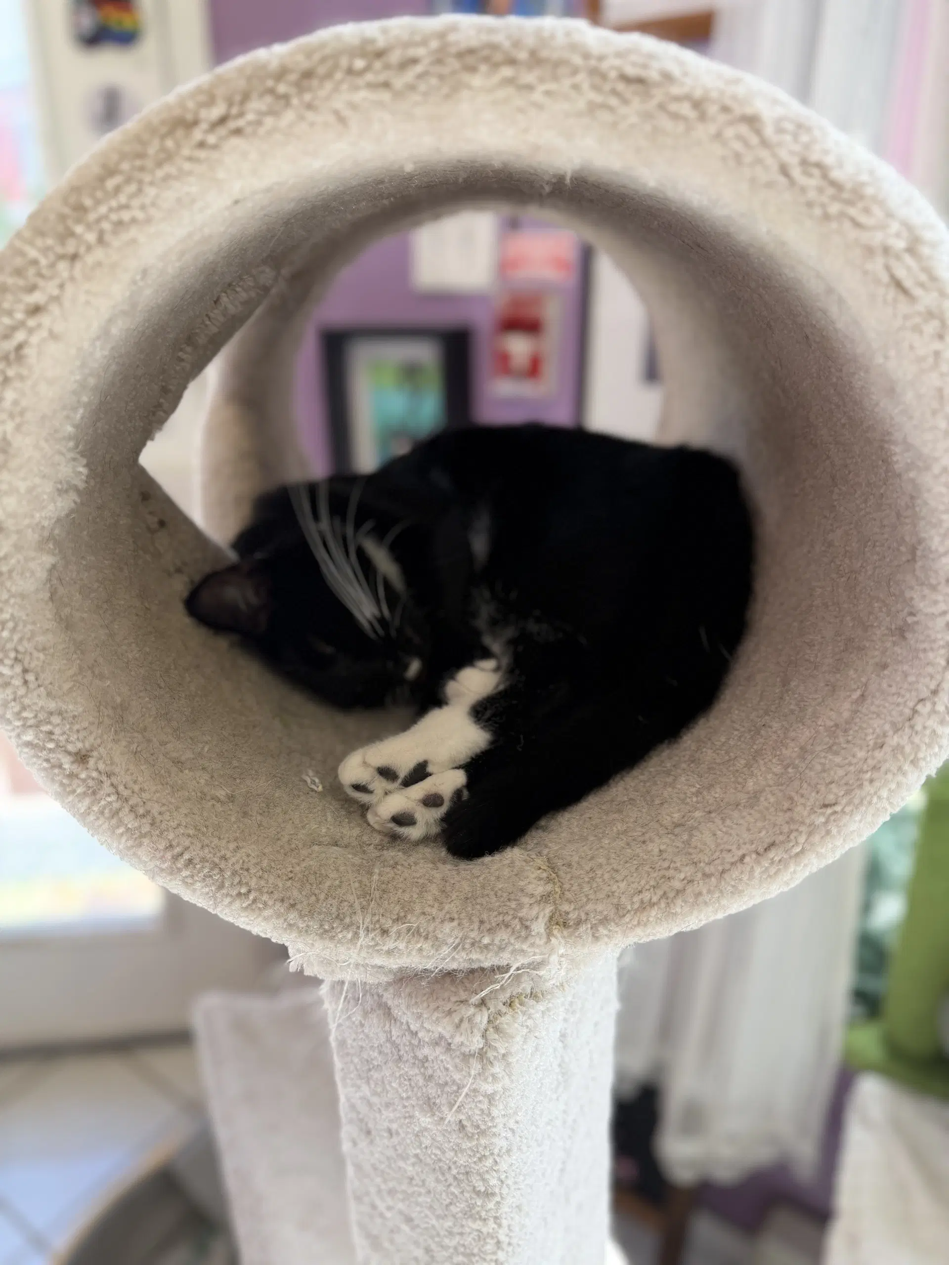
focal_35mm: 24
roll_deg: -0.4
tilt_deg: -20.7
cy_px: 632
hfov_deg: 56.8
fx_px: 877
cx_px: 474
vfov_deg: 71.6
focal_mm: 6.76
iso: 50
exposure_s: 1/138
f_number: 1.78
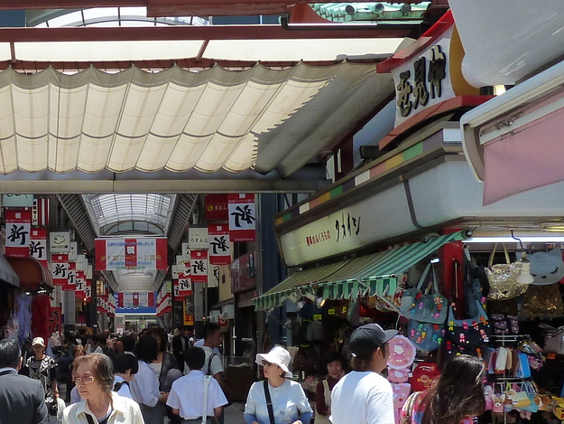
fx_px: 1043
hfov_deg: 28.5
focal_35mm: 64
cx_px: 9
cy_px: 279
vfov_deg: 22.9
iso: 125
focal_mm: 4.1
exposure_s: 1/400
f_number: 4
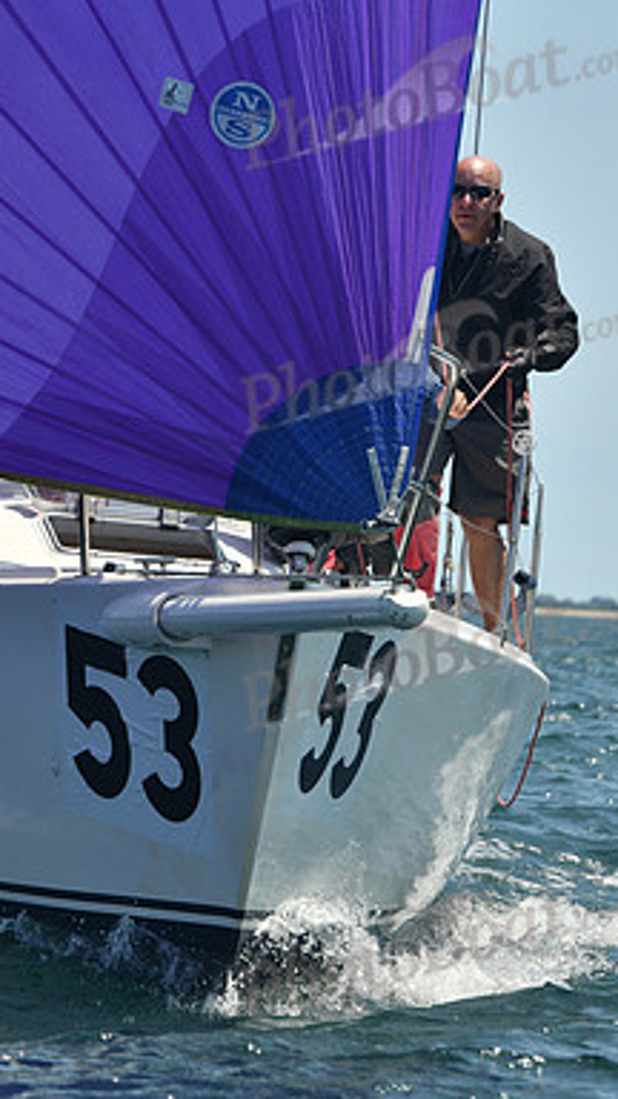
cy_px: 548
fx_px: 7604
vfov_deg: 8.3
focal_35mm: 261
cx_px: 94
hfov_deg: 4.7
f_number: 8
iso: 320
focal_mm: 165
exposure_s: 1/640
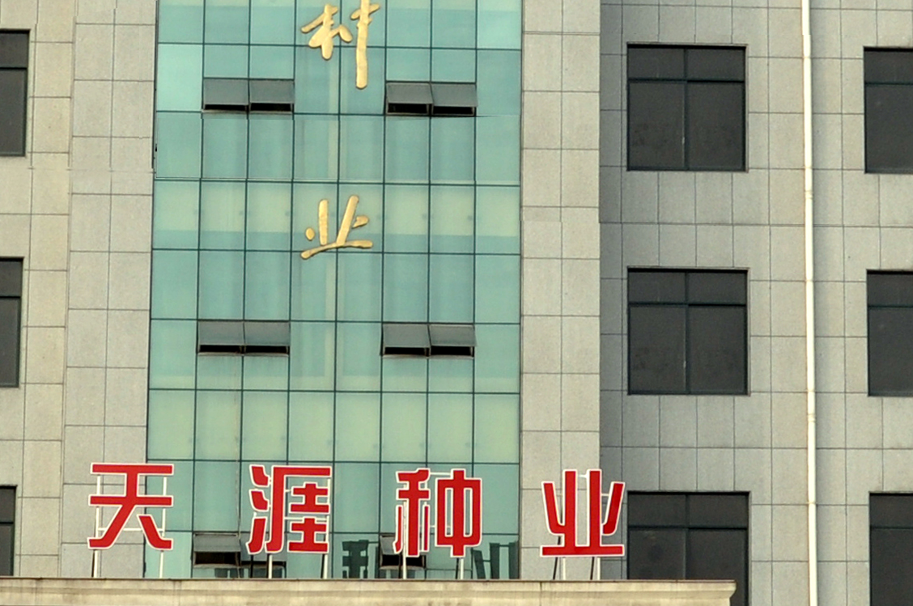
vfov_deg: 11.9
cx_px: 341
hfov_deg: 17.9
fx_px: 2887
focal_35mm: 114
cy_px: 89
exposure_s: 1/320
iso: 200
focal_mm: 20
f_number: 9
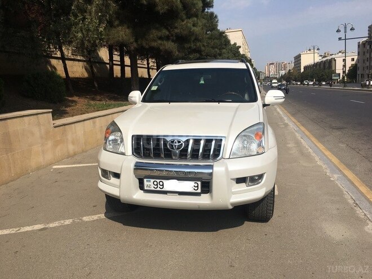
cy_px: 140
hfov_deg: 61.7
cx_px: 186
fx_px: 312
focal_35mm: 29
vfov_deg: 48.2
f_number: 2.2
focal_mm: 4.15
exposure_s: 1/3077
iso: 25
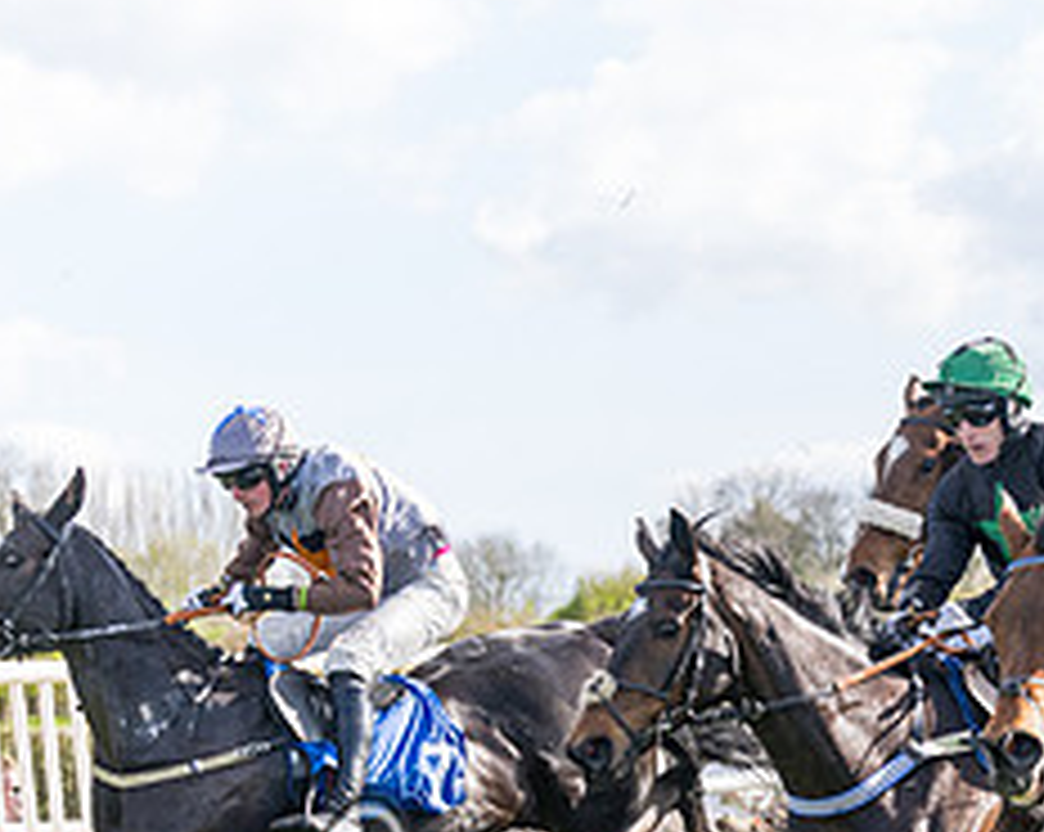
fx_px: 6604
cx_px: 1069
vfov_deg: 7.2
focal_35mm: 214
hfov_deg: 9.0
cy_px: 693
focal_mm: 70
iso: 400
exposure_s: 1/1600
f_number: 4
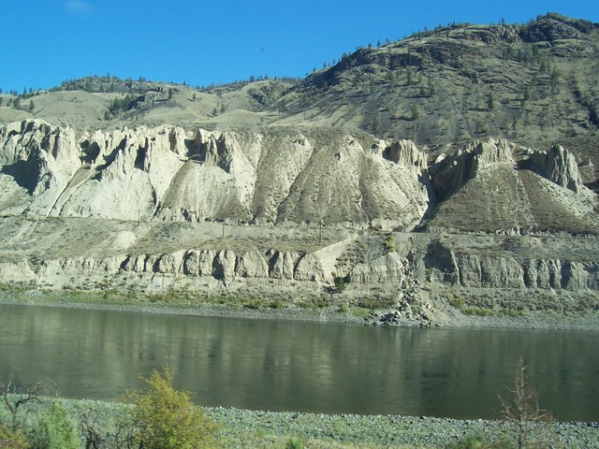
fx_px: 588
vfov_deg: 41.8
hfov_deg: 54.0
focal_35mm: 34
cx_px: 300
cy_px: 224
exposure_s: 1/180
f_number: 5.6
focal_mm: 5.6
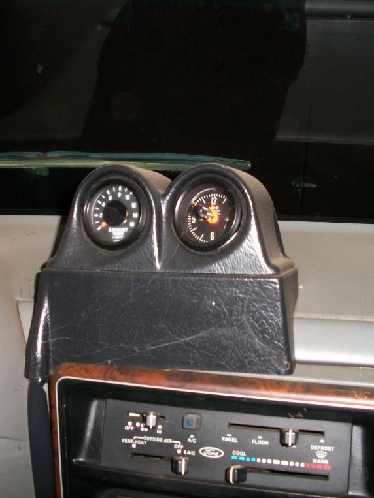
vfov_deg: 40.4
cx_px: 144
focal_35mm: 47
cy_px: 249
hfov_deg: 30.8
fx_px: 677
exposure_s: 1/30
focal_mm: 6.3
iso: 80
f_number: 3.1
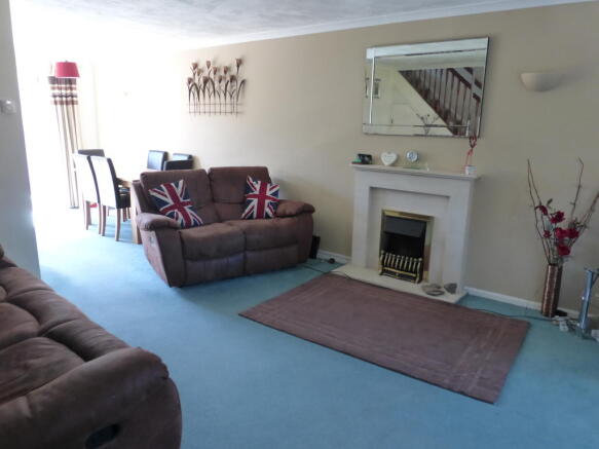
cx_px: 300
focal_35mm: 25
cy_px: 224
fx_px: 433
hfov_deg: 69.4
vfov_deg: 54.9
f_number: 3.3
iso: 400
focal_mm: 4.3
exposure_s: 1/20
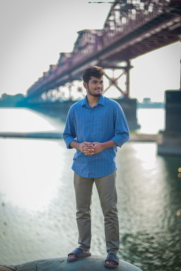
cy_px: 136
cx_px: 90
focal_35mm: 85
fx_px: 641
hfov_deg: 16.1
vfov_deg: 23.9
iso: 100
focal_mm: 85
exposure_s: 1/1000
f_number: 1.8
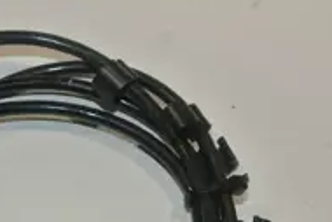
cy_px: 243
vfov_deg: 16.2
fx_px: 757
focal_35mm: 82
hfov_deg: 23.9
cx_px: 14
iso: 200
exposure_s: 1/60
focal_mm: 11
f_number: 4.5
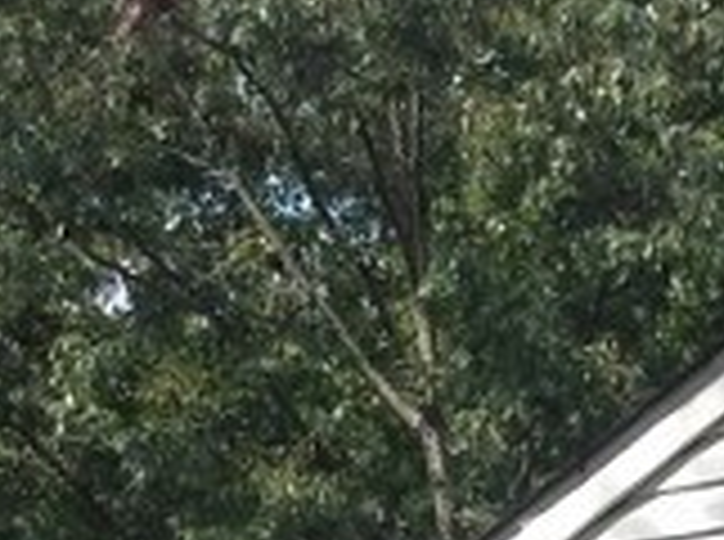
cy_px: 1676
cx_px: 755
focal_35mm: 223
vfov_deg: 6.1
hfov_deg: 8.8
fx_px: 4654
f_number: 2.4
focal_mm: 4.28
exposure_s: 1/1120
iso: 50
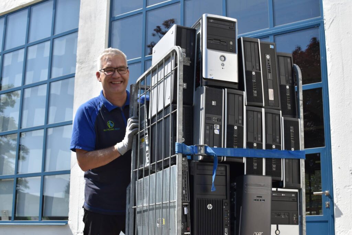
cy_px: 118
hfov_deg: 37.8
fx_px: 513
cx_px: 176
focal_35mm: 52
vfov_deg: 25.8
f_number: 8
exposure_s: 1/250
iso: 200
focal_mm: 35
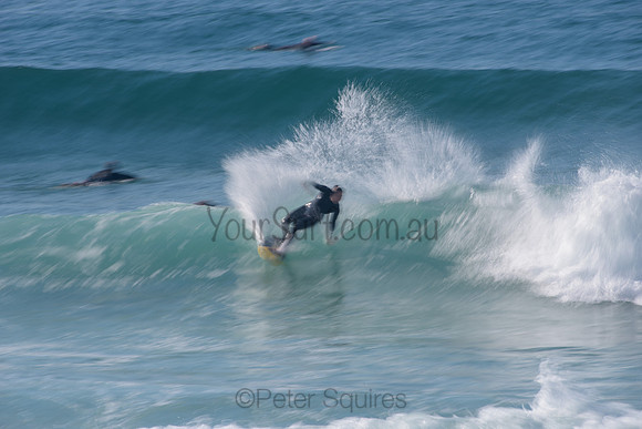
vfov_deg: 2.8
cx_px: 321
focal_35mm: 500
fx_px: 8918
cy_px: 214
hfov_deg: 4.1
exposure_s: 1/13
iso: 31
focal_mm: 500
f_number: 14
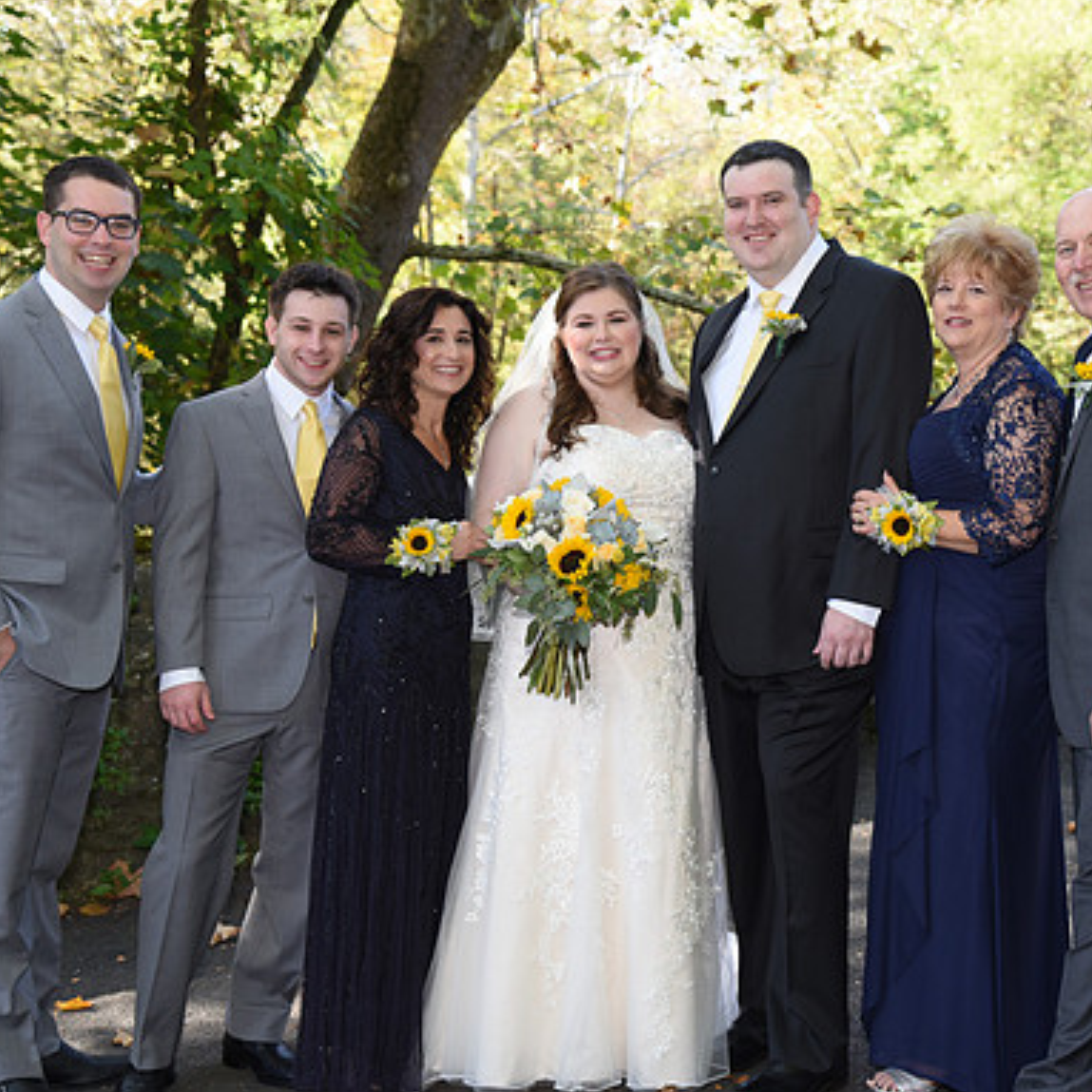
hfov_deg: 25.6
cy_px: 549
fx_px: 2391
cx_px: 699
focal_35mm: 67
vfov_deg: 25.7
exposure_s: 1/200
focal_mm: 52
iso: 640
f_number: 5
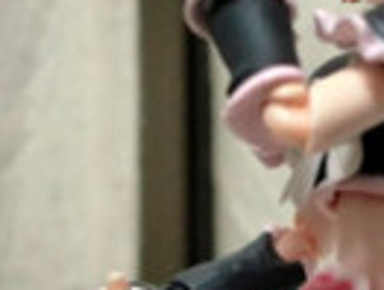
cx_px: 396
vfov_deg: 9.3
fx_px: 1791
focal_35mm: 161
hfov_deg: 12.1
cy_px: 149
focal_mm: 8.46
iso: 320
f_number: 3.4
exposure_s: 1/60
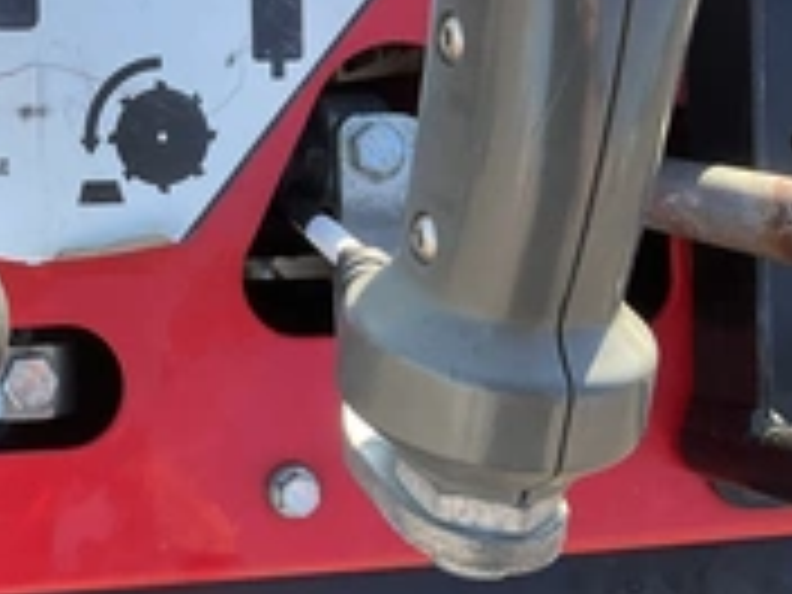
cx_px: -9
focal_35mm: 66
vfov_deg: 22.0
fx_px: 1510
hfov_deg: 27.6
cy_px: 130
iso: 20
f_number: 1.8
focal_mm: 3
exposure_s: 1/192
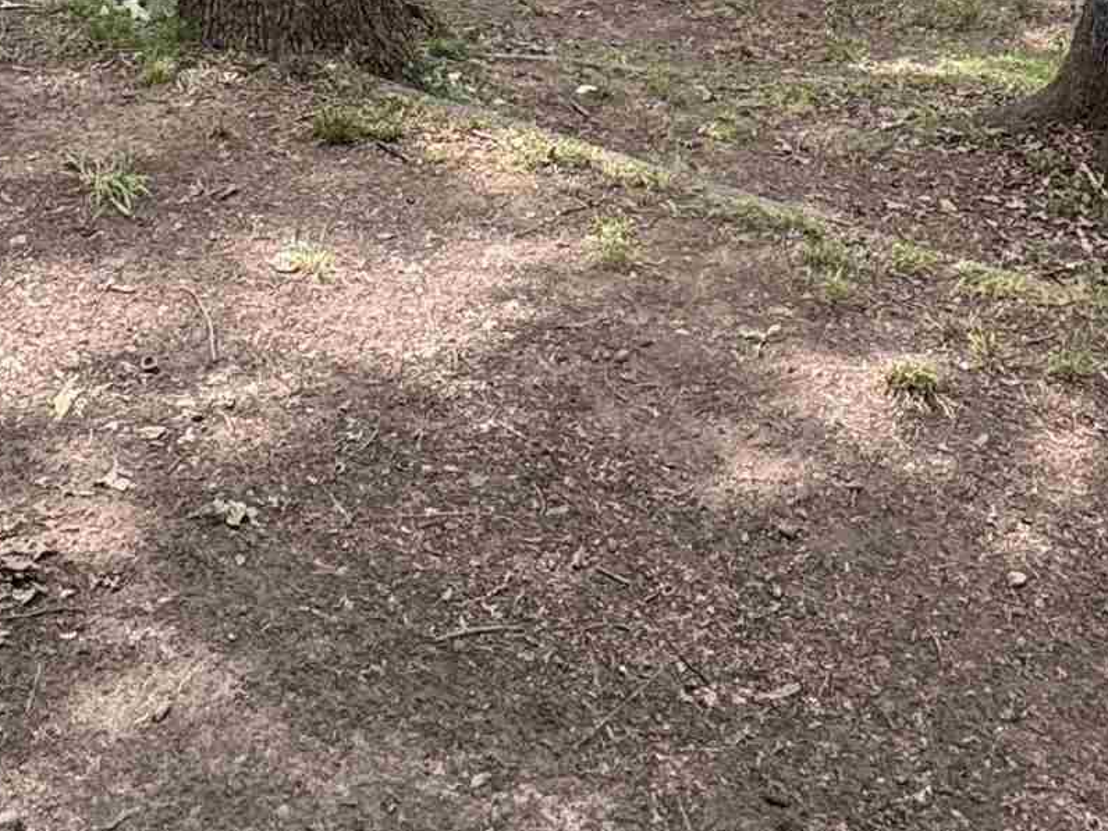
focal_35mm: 54
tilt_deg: -1.4
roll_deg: -2.2
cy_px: -763
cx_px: 870
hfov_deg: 34.6
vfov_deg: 18.9
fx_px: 1728
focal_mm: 2.22
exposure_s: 1/99
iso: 50
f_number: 2.2
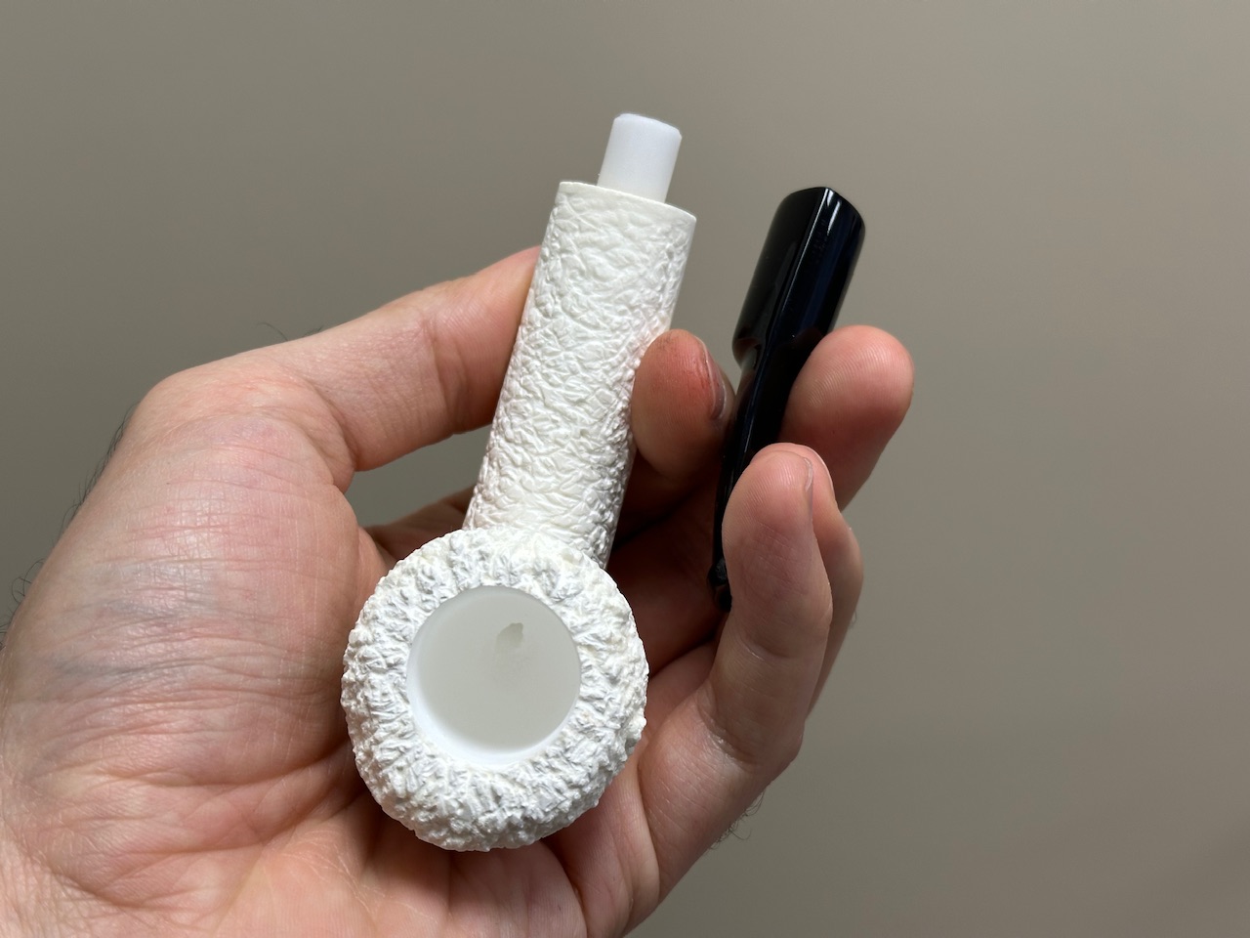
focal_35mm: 48
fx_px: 1733
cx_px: 625
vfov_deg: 30.3
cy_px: 469
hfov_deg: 39.7
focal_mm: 6.86
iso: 80
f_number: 1.78
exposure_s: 1/121
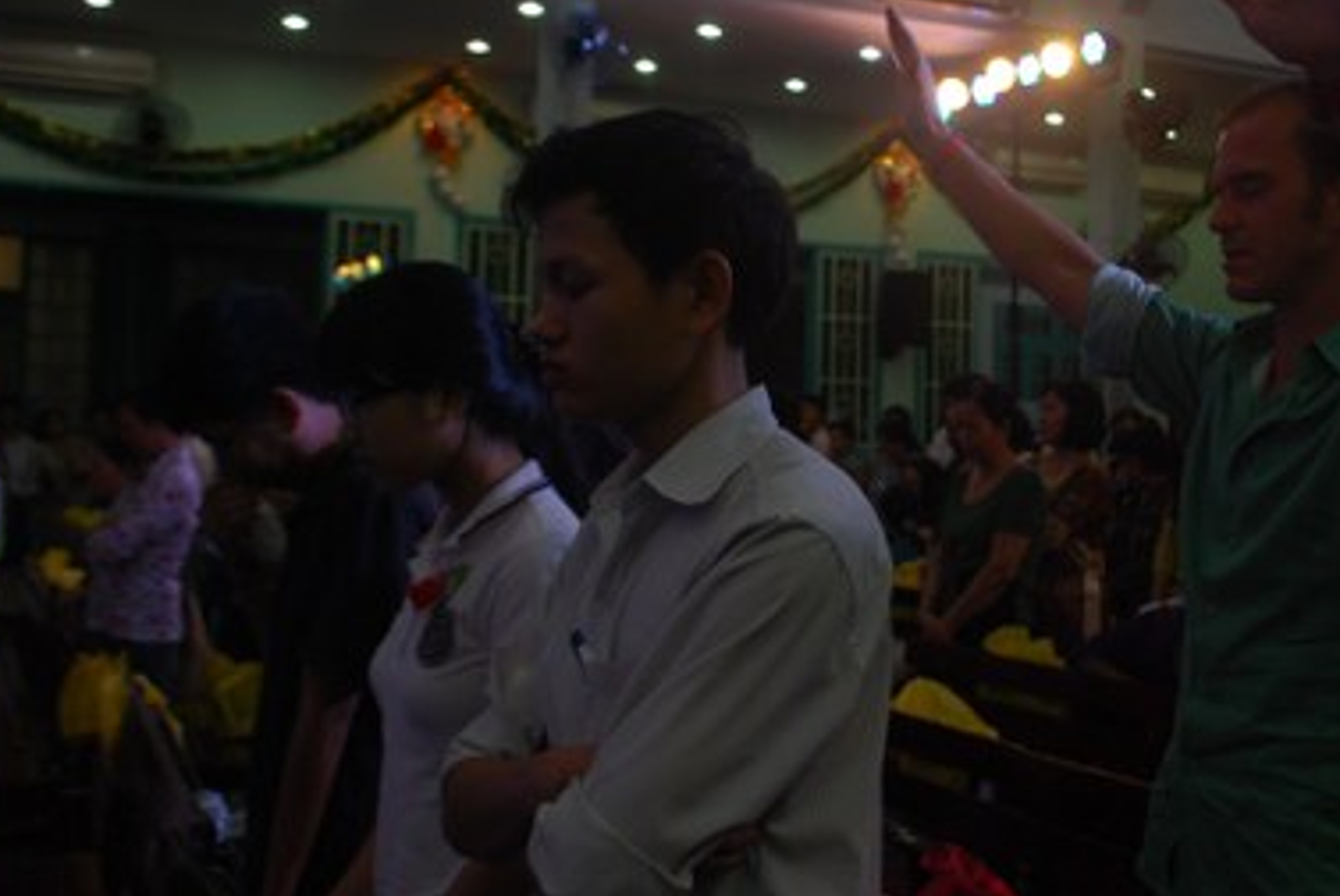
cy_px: 366
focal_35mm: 43
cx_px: 789
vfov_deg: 31.2
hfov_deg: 45.2
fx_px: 1602
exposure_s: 1/60
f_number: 3.5
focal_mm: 18
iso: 200
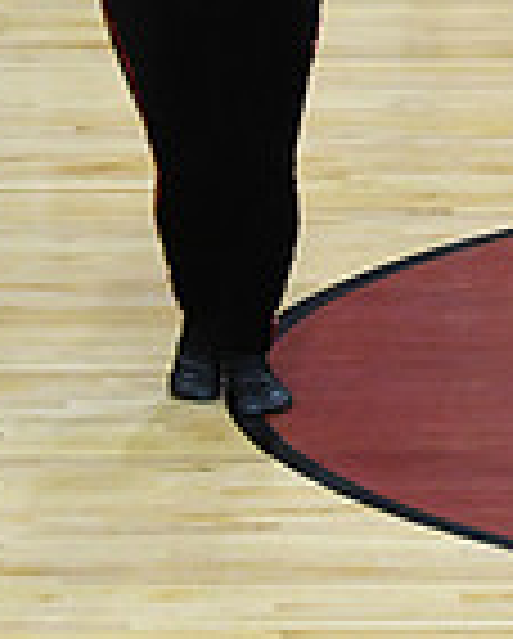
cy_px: -119
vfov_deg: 3.3
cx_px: 1238
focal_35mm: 585
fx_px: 11079
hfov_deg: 2.6
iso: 3200
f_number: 2.8
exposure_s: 1/400
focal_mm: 102
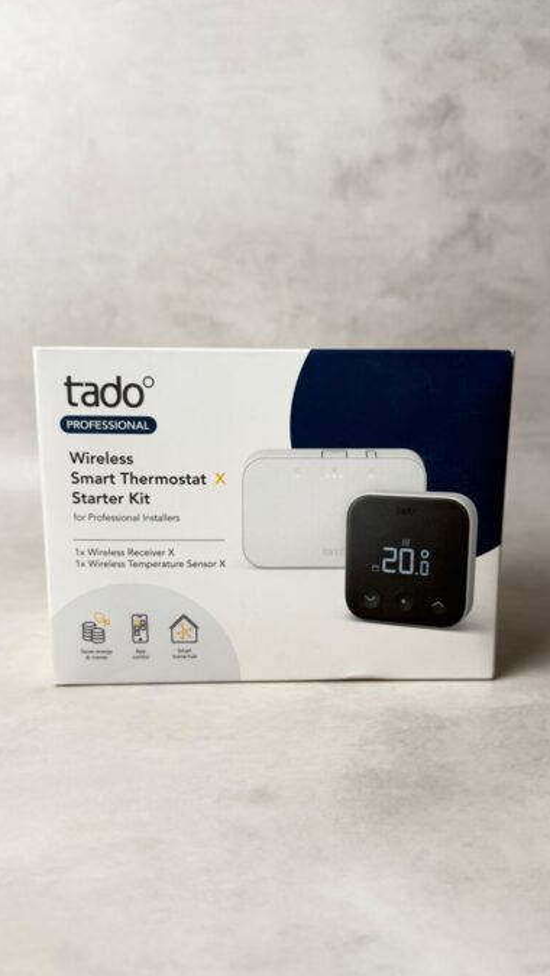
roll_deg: -0.1
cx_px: 291
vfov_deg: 62.5
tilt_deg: -11.9
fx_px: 803
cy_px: 539
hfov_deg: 37.8
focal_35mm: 31
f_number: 1.78
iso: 125
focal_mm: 6.76
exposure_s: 1/100
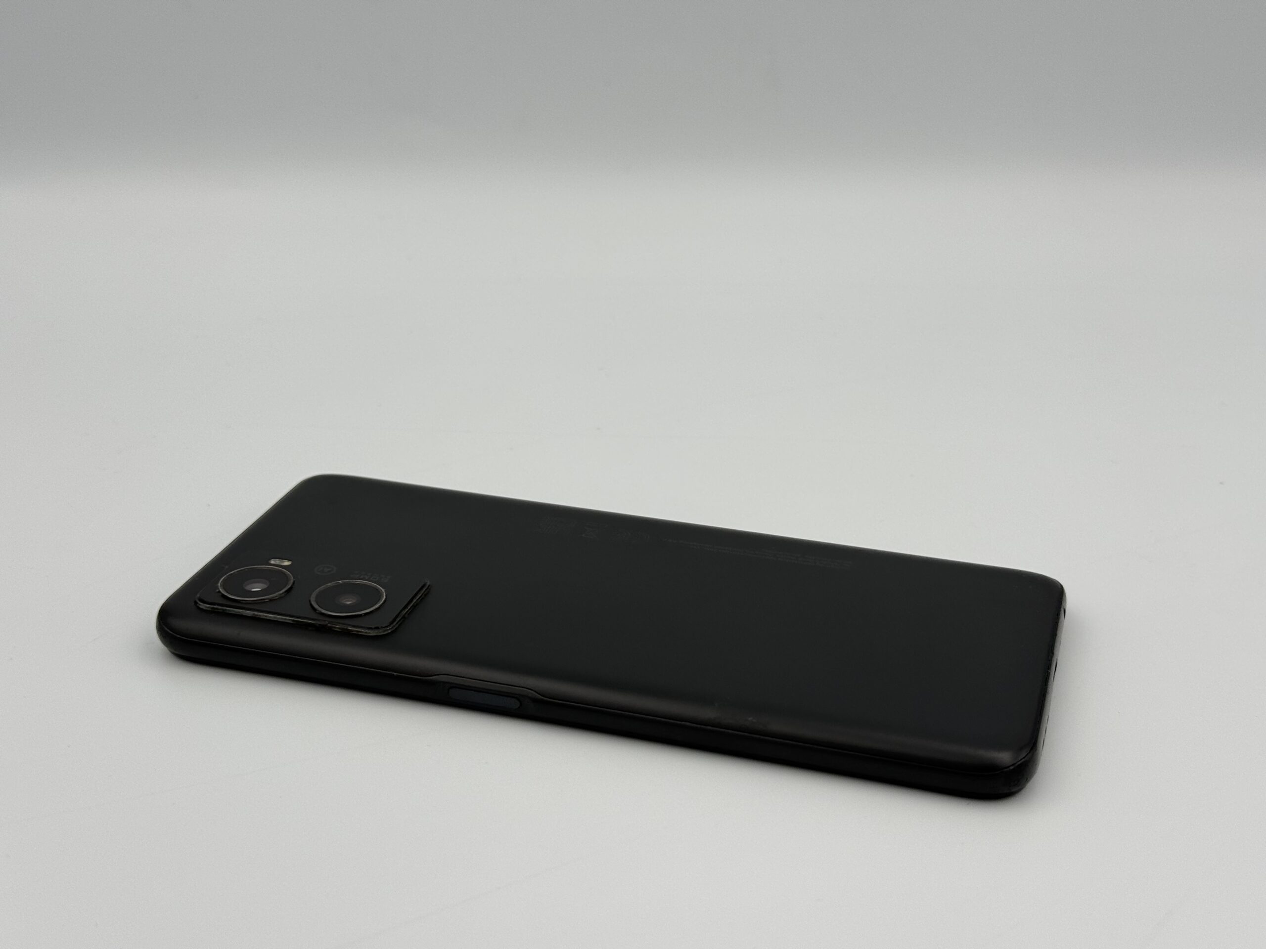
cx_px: 633
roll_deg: -0.6
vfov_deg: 30.3
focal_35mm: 48
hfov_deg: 39.7
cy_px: 474
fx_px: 1755
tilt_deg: -24.1
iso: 80
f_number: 1.78
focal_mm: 6.76
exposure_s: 1/719
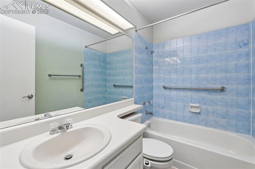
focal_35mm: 15
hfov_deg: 100.4
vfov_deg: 77.3
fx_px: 106
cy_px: 84
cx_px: 128
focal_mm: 10
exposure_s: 1/30
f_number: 9
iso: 640
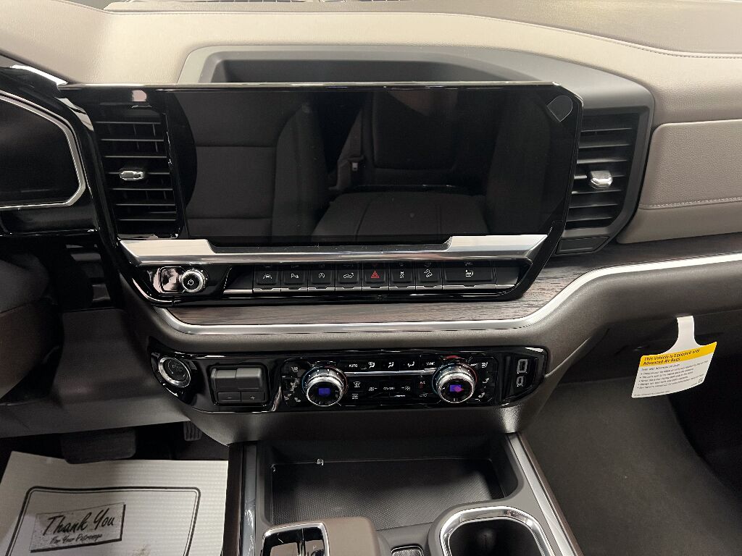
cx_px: 371
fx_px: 557
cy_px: 278
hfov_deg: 67.3
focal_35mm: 26
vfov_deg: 53.1
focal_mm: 5.7
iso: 500
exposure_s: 1/30
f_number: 1.5
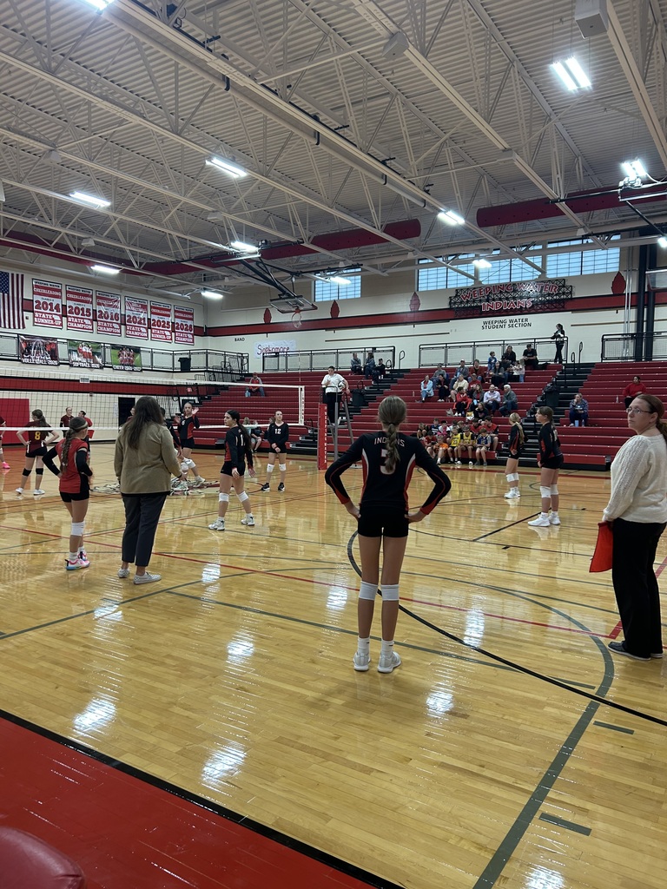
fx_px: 668
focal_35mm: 26
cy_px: 444
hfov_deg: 53.1
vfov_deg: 67.3
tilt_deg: -3.7
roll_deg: -0.6
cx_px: 334
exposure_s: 1/120
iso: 100
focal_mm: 5.7
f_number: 1.5
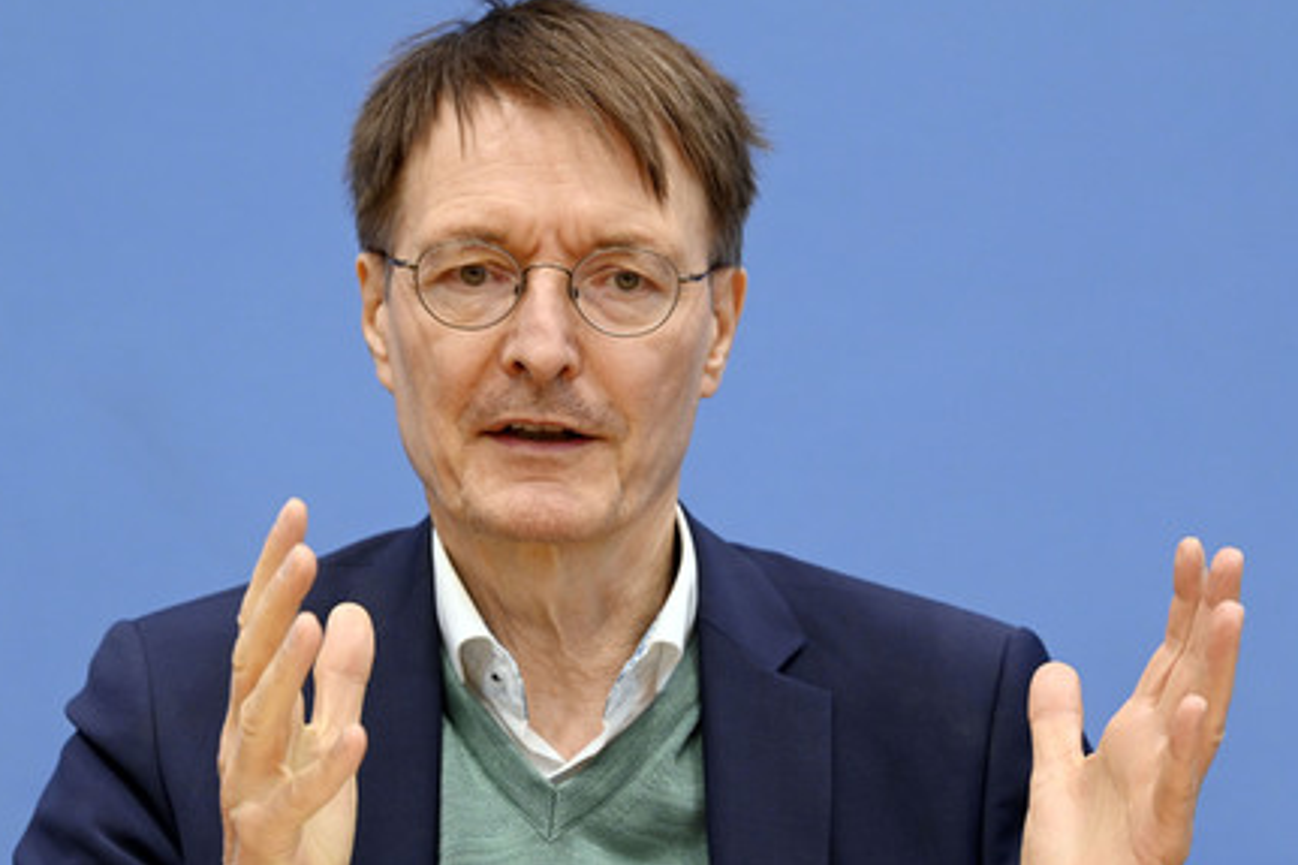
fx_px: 5658
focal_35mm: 157
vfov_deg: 8.7
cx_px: 634
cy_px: 416
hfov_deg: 13.1
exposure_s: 1/400
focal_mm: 150
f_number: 6.3
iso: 4000
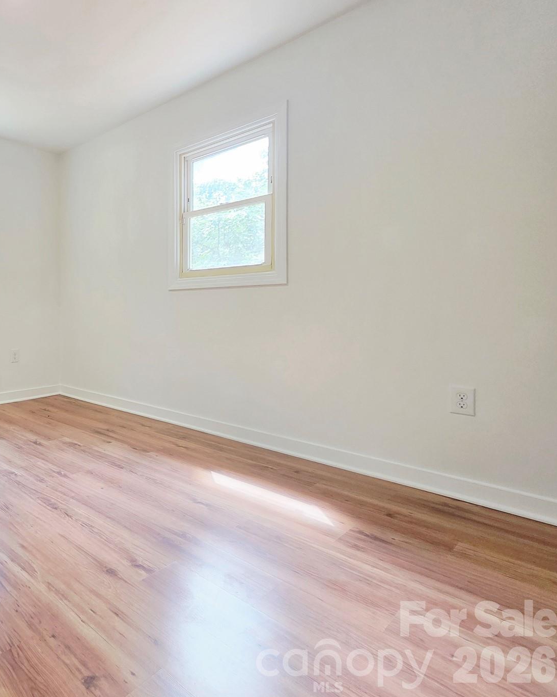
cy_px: 310
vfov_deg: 83.0
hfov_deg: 58.8
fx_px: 392
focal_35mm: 19
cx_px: 41
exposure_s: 1/120
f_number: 1.9
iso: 200
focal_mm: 2.2
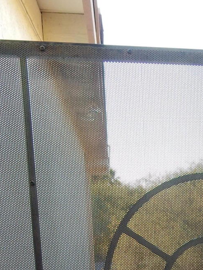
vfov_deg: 22.8
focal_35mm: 76
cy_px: 352
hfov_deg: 18.5
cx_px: 232
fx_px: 595
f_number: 3.7
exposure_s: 1/80
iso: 125
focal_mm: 4.5
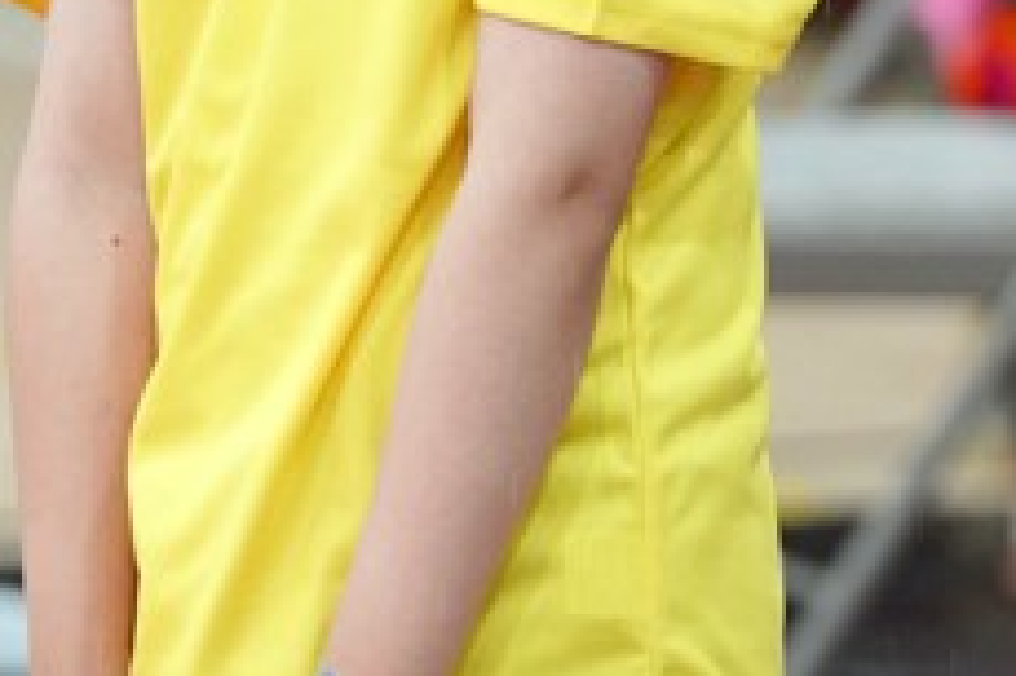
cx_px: 283
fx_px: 19092
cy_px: -535
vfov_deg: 2.0
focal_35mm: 677
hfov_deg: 3.0
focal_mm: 173
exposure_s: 1/200
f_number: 4
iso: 3200
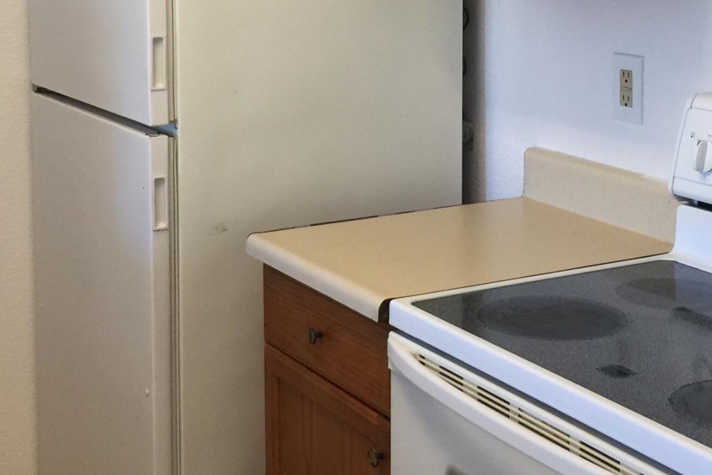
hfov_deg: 29.2
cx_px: 317
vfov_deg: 19.4
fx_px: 1365
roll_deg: -0.1
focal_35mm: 69
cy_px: 53
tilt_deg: -5.7
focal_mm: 4.15
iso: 40
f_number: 2.2
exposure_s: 1/15
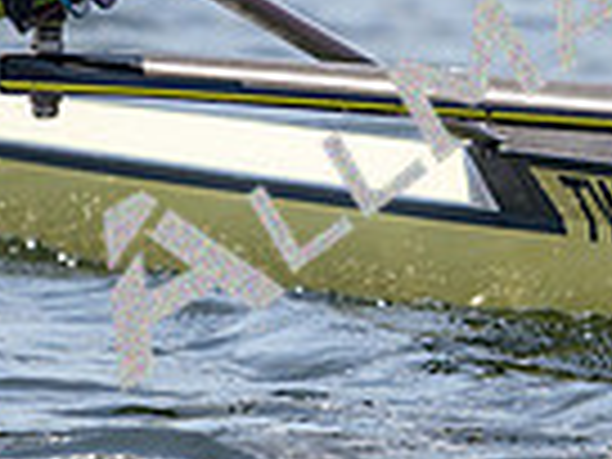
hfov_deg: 1.4
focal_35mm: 1415
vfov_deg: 1.1
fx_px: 25017
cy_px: -308
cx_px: 1017
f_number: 6.3
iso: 250
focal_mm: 344
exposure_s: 1/2000
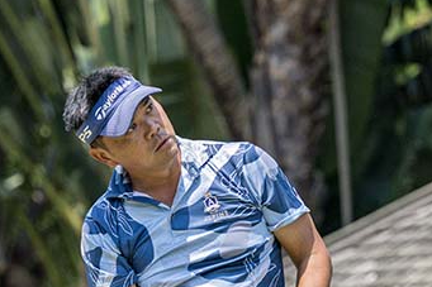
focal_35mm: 352
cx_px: 234
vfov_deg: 3.9
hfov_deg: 5.9
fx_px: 4222
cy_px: 378
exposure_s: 1/5000
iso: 800
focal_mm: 125
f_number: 3.2
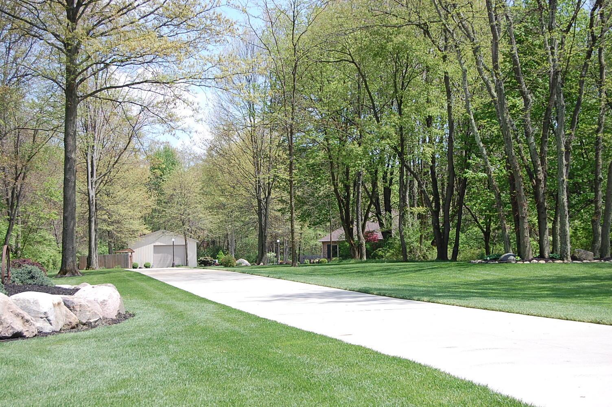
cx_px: 306
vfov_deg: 20.1
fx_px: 1146
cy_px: 204
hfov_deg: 29.9
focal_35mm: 68
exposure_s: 1/250
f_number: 8
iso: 200
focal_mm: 45
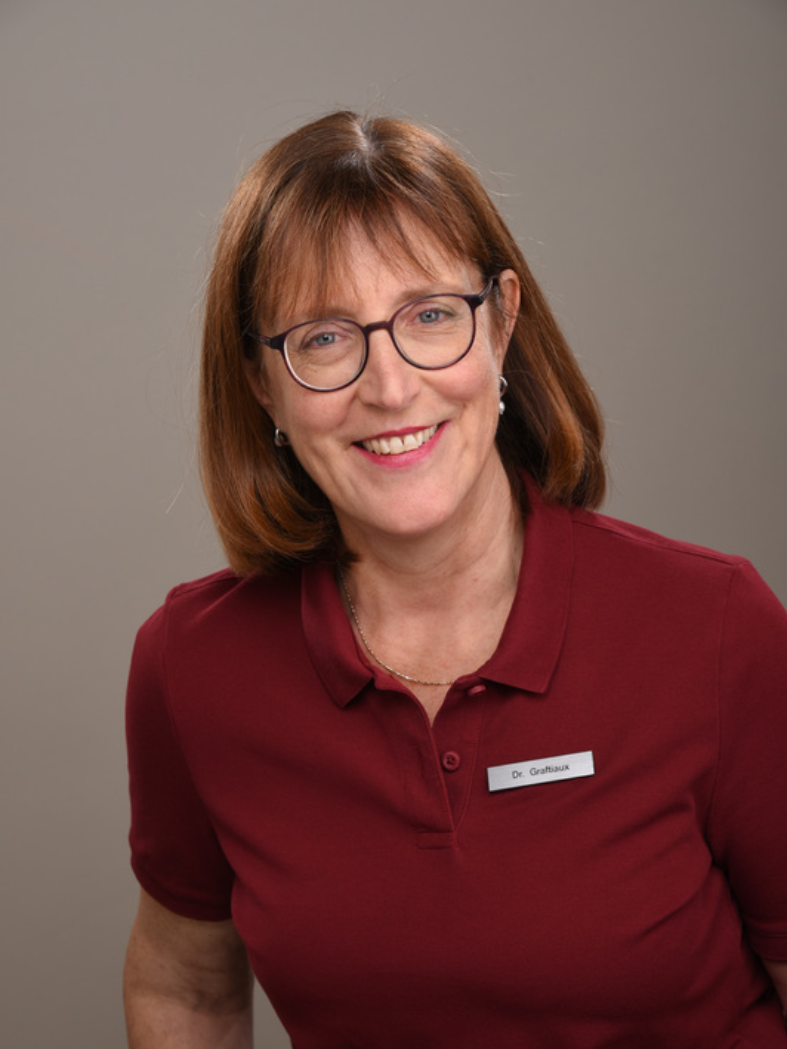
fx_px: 3455
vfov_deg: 17.3
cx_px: 394
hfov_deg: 13.0
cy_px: 565
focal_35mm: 114
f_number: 11
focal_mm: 105
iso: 100
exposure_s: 1/125
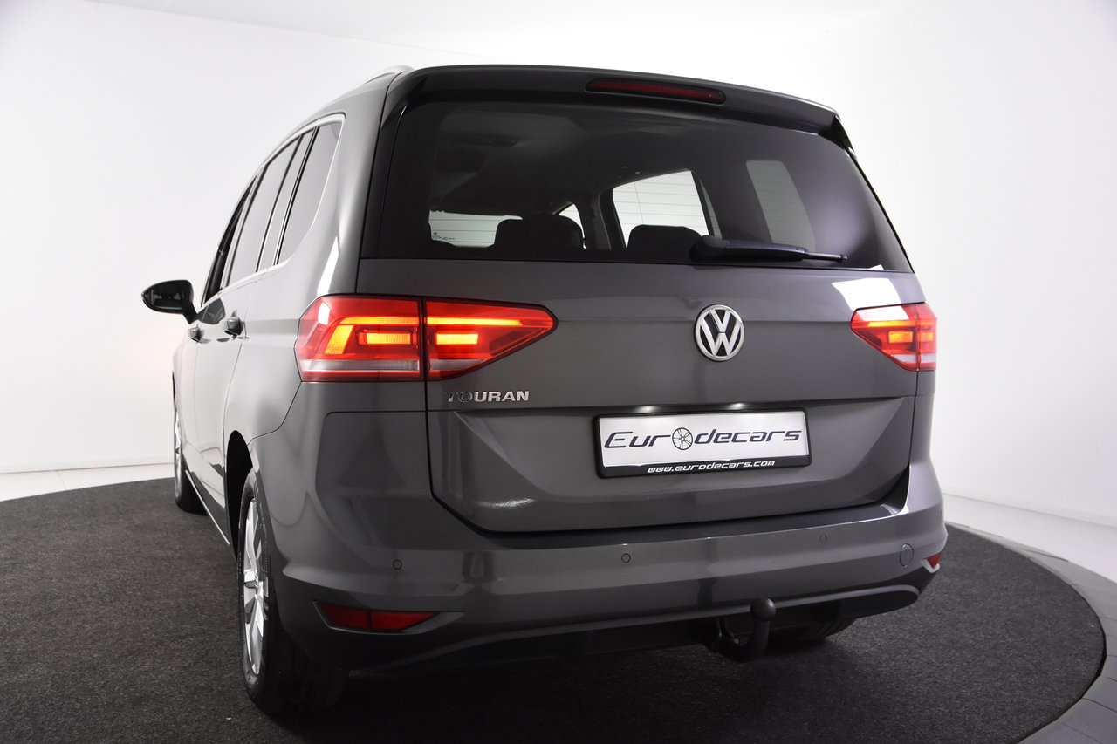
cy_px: 372
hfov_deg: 53.1
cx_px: 558
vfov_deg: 36.9
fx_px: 1117
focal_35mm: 36
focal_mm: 24
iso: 1600
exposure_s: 1/80
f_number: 4.5
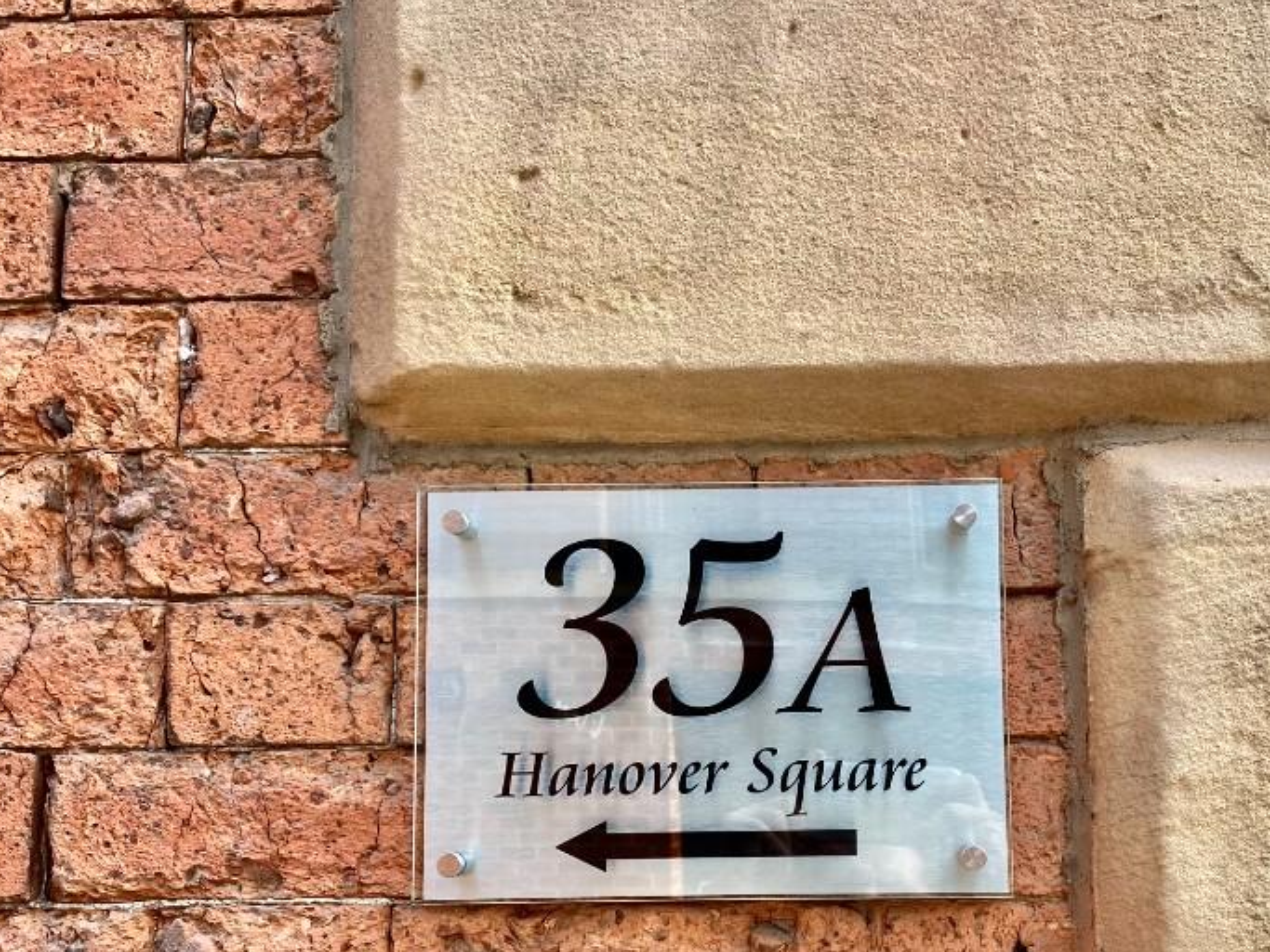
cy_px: 641
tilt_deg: +4.9
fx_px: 1431
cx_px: 779
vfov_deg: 36.4
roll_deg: +1.5
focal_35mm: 39
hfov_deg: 47.5
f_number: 1.8
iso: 32
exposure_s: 1/222
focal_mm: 4.25
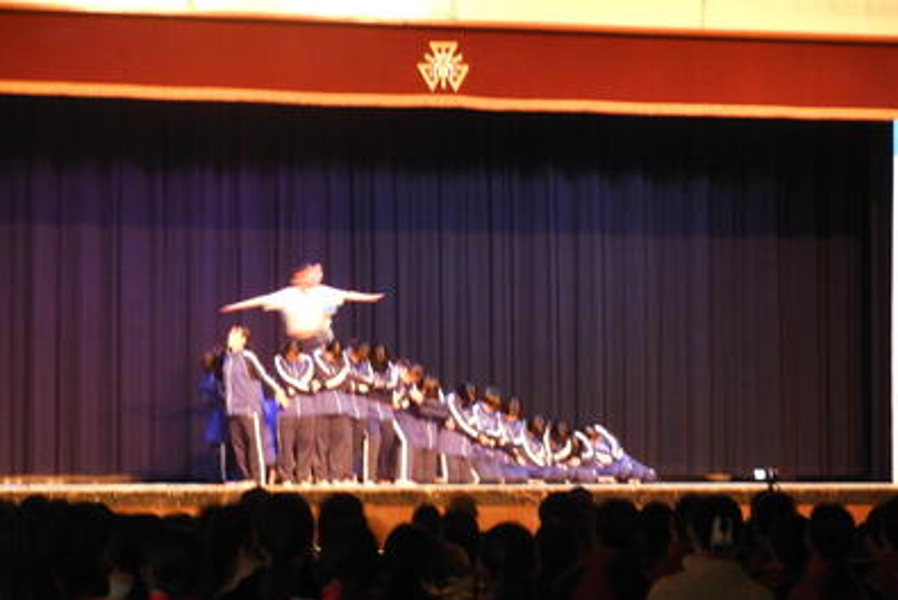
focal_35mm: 121
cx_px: 450
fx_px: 3020
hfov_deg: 16.9
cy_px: 316
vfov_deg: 11.3
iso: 1000
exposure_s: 1
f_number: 5
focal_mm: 20.6
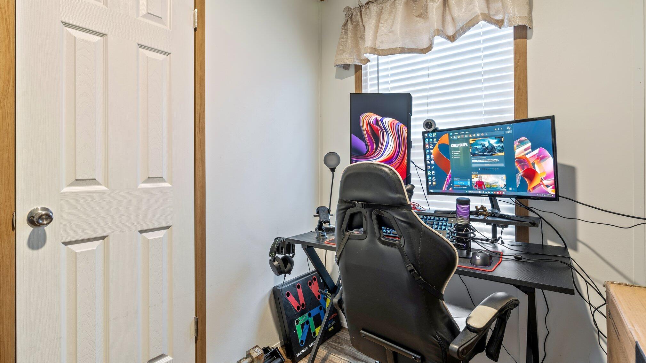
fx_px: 291
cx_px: 323
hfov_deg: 95.9
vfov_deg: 63.9
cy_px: 177
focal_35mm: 17
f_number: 9
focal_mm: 16
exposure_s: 3.2
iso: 80
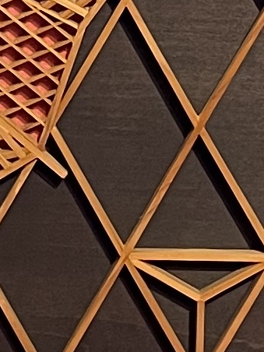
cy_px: -301
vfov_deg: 8.2
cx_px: 23
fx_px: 2359
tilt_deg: -15.0
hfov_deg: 6.4
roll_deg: -0.8
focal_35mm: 232
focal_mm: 4.2
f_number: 1.6
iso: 250
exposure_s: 1/60
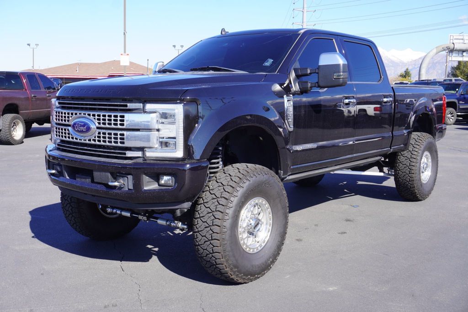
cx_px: 234
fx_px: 507
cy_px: 156
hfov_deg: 49.5
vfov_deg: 34.3
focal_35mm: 39
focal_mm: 26
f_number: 8
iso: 100
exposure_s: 1/100
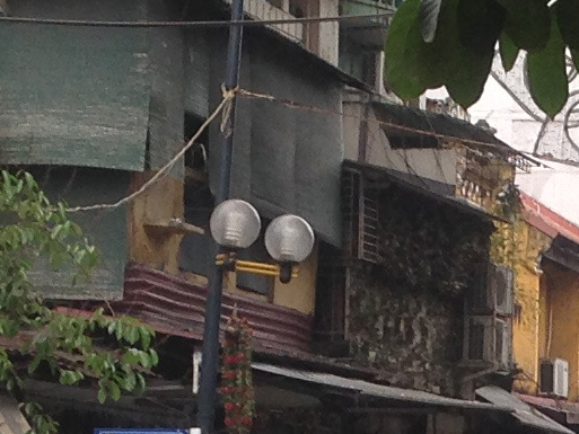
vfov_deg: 7.0
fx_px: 3513
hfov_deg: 9.3
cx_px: 643
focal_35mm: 210
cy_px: 688
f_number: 2.4
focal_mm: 4.12
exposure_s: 1/279
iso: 50
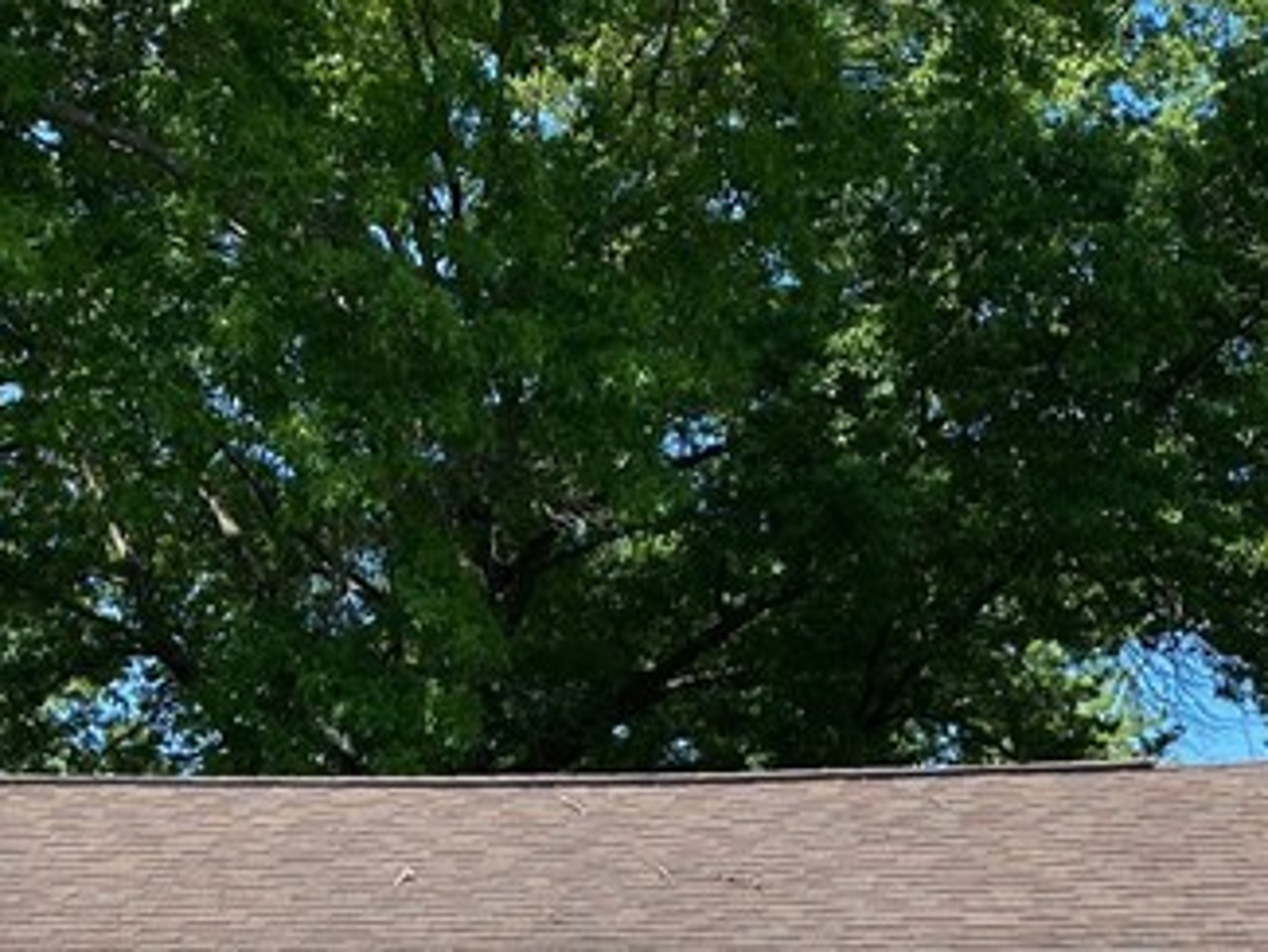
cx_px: 488
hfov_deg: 23.8
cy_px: 1327
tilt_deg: +0.1
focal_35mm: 82
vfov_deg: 16.7
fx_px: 3005
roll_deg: -0.1
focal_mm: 4.25
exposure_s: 1/2358
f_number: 1.8
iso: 32
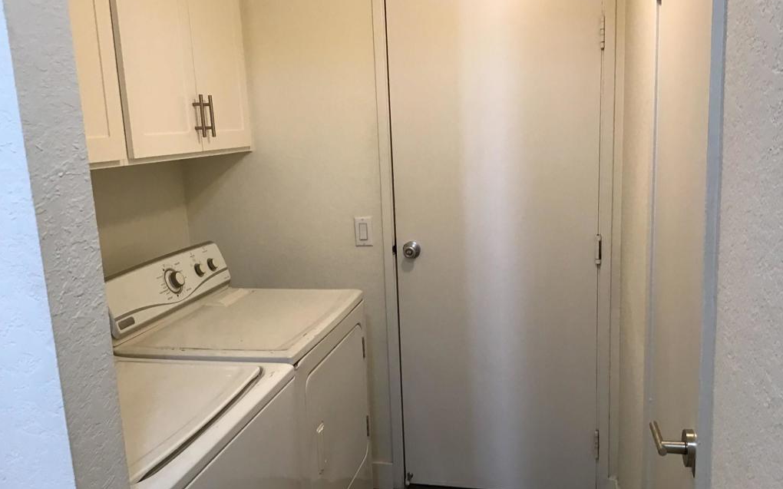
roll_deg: +3.4
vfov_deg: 38.3
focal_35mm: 33
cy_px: 258
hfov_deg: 58.2
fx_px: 704
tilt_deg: -6.4
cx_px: 392
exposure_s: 1/30
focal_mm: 3.3
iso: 80
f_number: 2.4
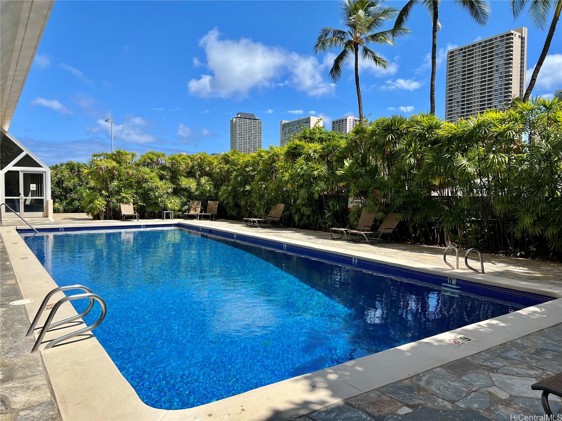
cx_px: 281
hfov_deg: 67.3
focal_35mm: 26
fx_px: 422
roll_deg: +0.1
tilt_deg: -2.4
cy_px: 210
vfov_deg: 53.1
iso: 50
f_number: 1.5
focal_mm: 5.7
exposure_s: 1/3571
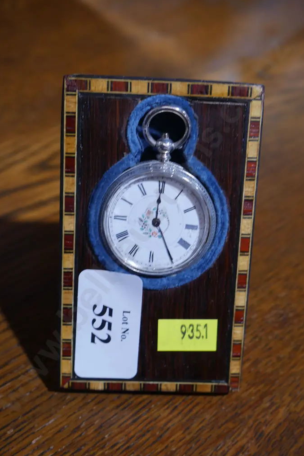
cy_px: 227
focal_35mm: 42
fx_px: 532
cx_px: 144
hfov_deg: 31.9
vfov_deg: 46.4
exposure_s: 1/60
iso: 400
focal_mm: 20
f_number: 4.4
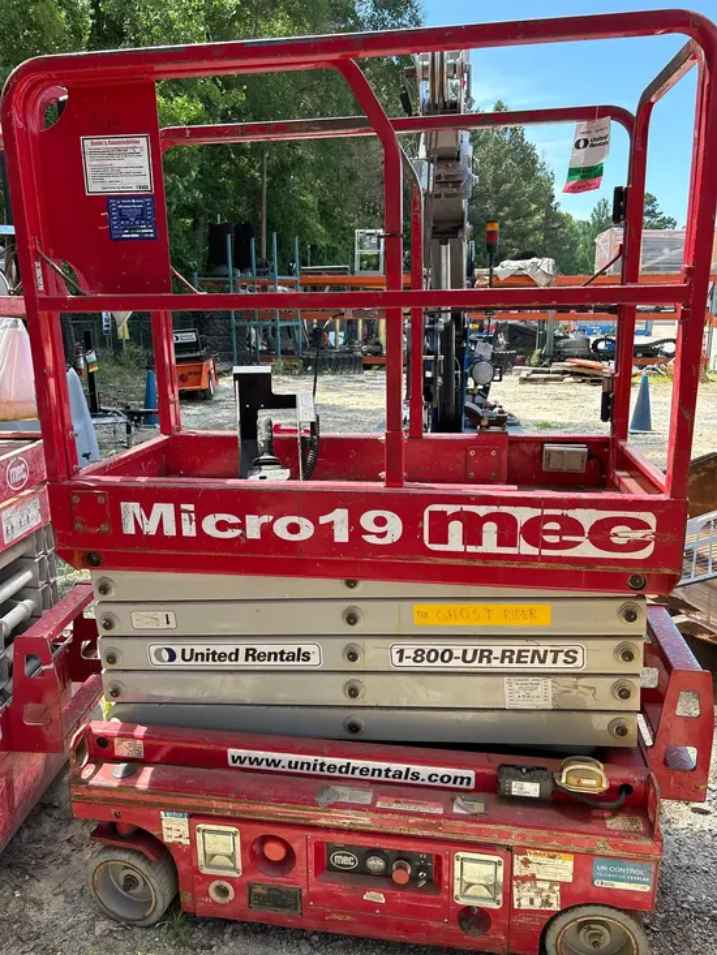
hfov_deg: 53.1
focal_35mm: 26
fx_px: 718
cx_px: 358
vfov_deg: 67.3
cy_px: 478
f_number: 1.6
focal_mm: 5.96
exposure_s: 1/481
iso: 50
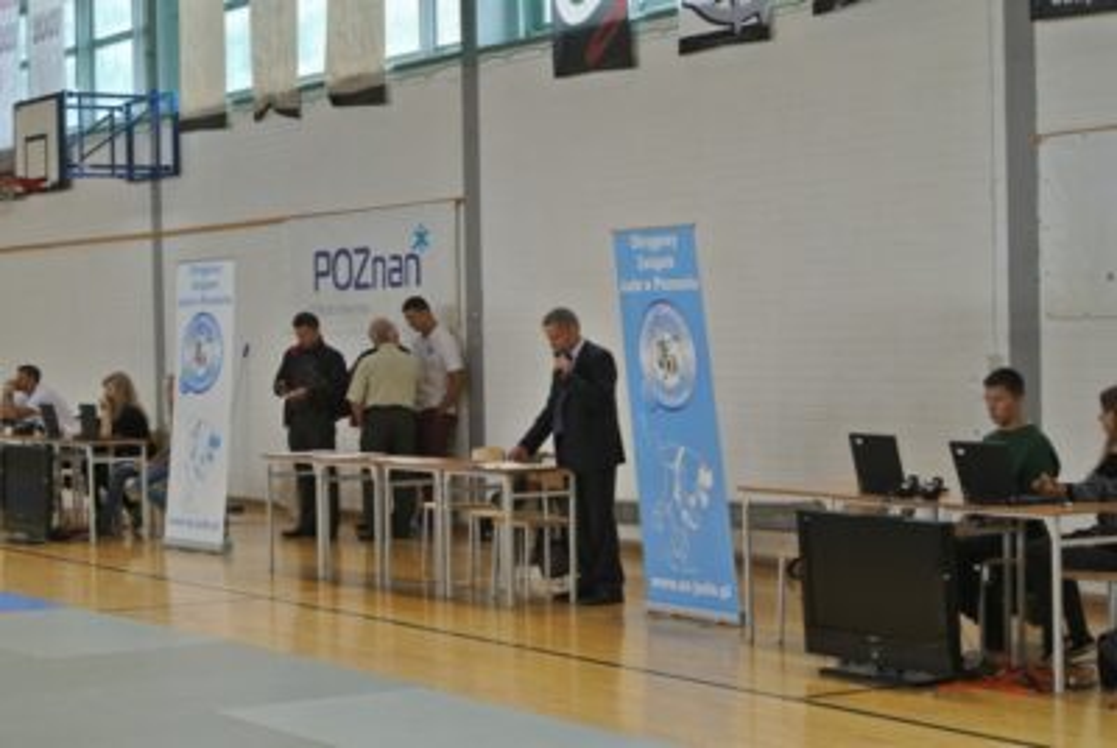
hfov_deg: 25.0
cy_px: 374
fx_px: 2517
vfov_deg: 16.9
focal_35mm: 81
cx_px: 558
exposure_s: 1/60
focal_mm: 30
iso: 400
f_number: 5.6
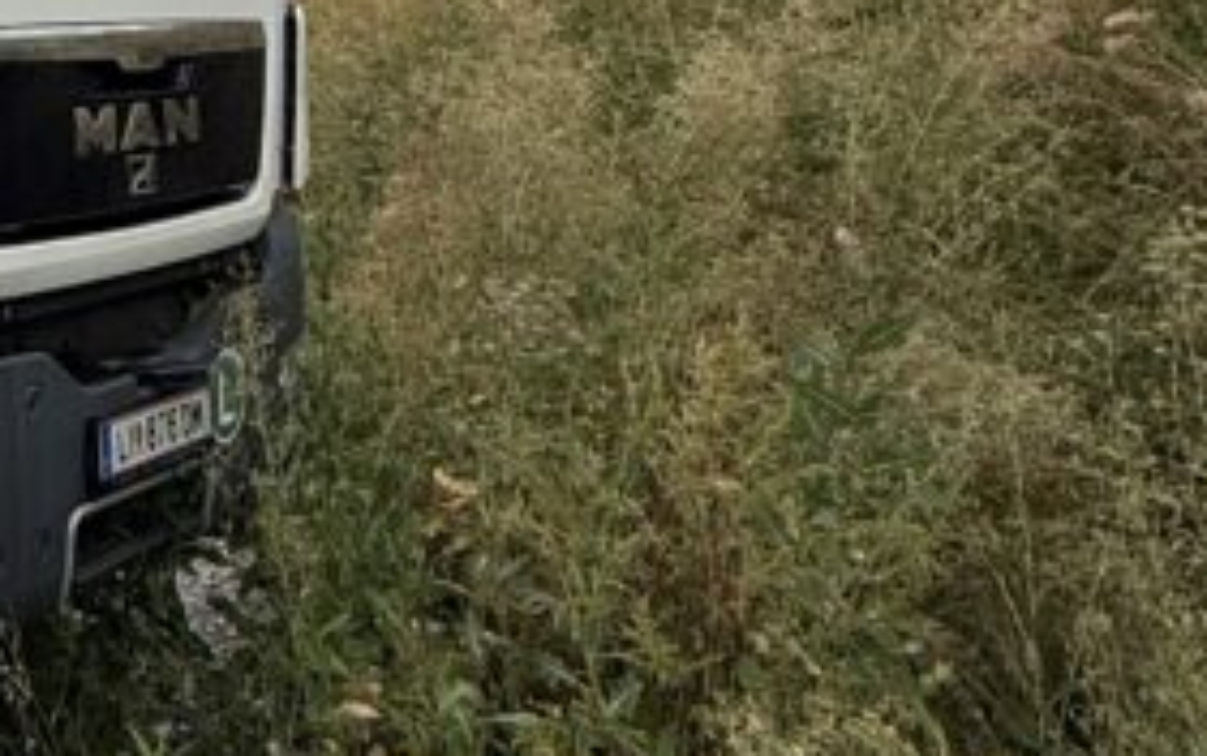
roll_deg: -1.4
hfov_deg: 31.5
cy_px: -228
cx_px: -241
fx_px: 1777
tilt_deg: +8.5
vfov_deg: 21.7
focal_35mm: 54
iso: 50
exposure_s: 1/1050
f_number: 2.2
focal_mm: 2.22
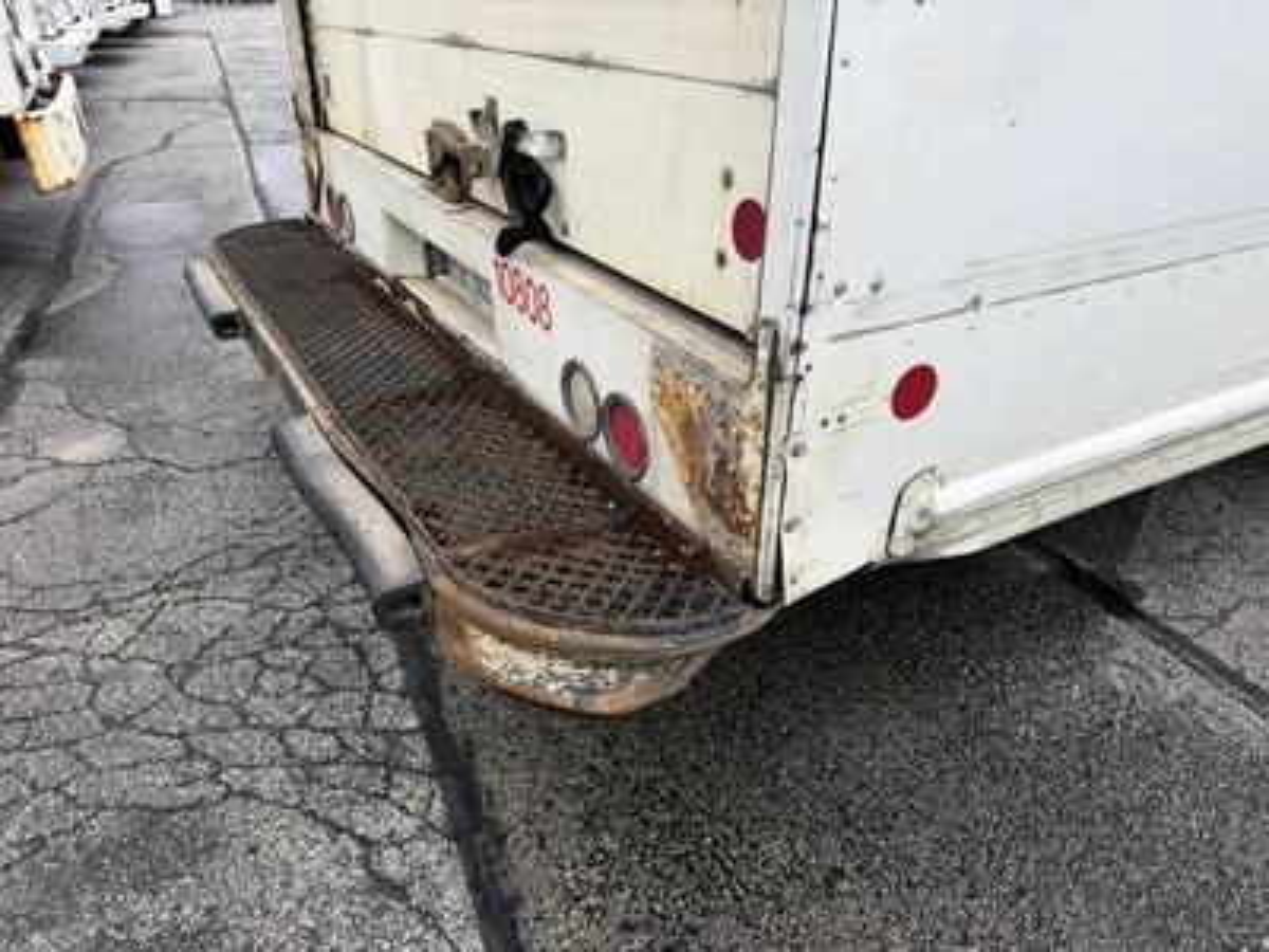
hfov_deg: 71.6
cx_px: 634
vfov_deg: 56.8
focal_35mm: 24
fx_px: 880
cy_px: 476
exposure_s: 1/689
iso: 80
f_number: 1.78
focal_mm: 6.76
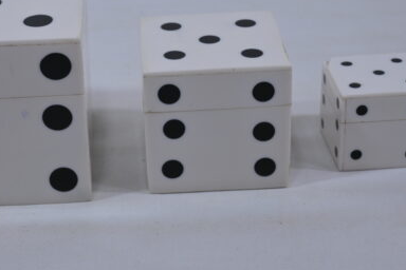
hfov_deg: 22.8
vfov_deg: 15.3
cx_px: 141
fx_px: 1004
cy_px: 103
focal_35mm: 89
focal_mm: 57
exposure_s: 1/125
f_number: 9
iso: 500
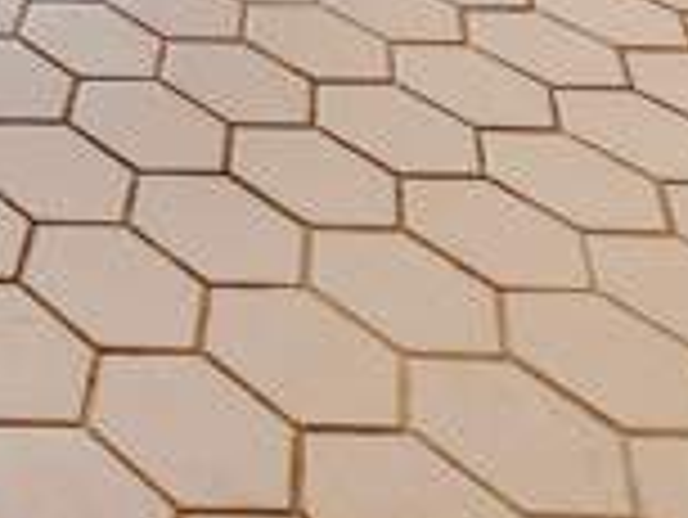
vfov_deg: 14.1
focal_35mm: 68
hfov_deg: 20.4
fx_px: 1353
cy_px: -757
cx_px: -544
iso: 100
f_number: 2.2
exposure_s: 1/60
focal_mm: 2.2
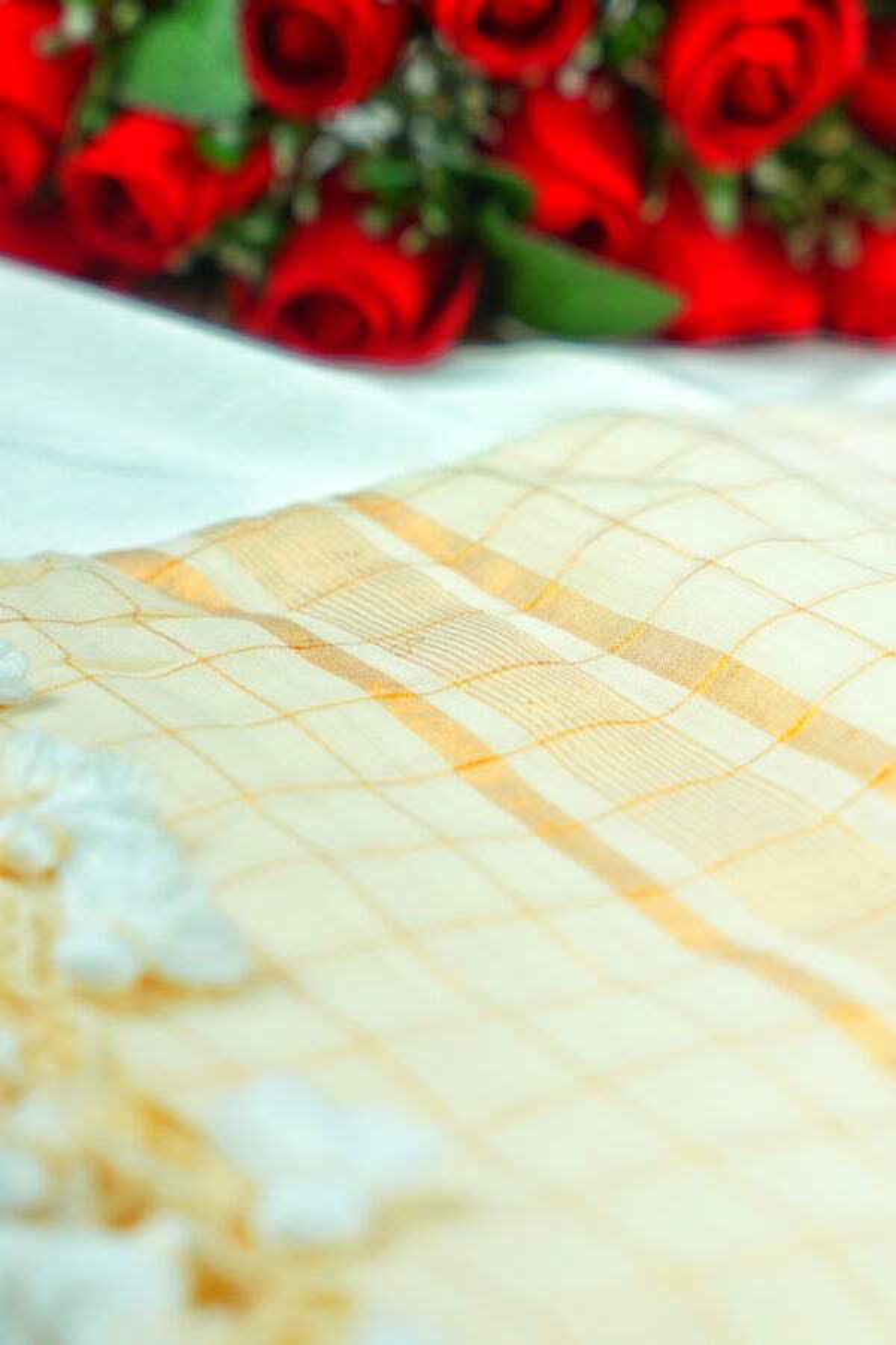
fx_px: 3210
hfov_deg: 15.9
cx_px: 448
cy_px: 672
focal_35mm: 86
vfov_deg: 23.6
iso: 640
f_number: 4
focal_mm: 57.5
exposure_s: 1/160
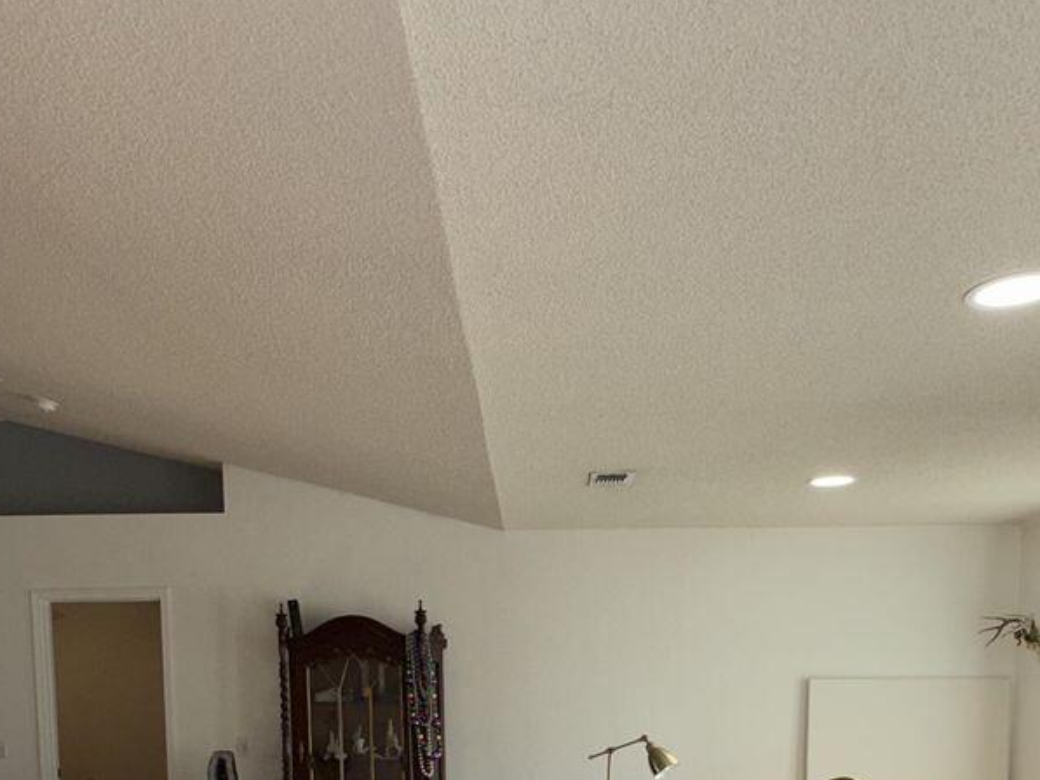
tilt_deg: -4.9
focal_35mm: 32
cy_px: 771
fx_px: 962
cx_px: 501
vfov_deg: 39.3
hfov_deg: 56.8
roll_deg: +0.0
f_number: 2.2
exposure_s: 1/122
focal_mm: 2.22
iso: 20
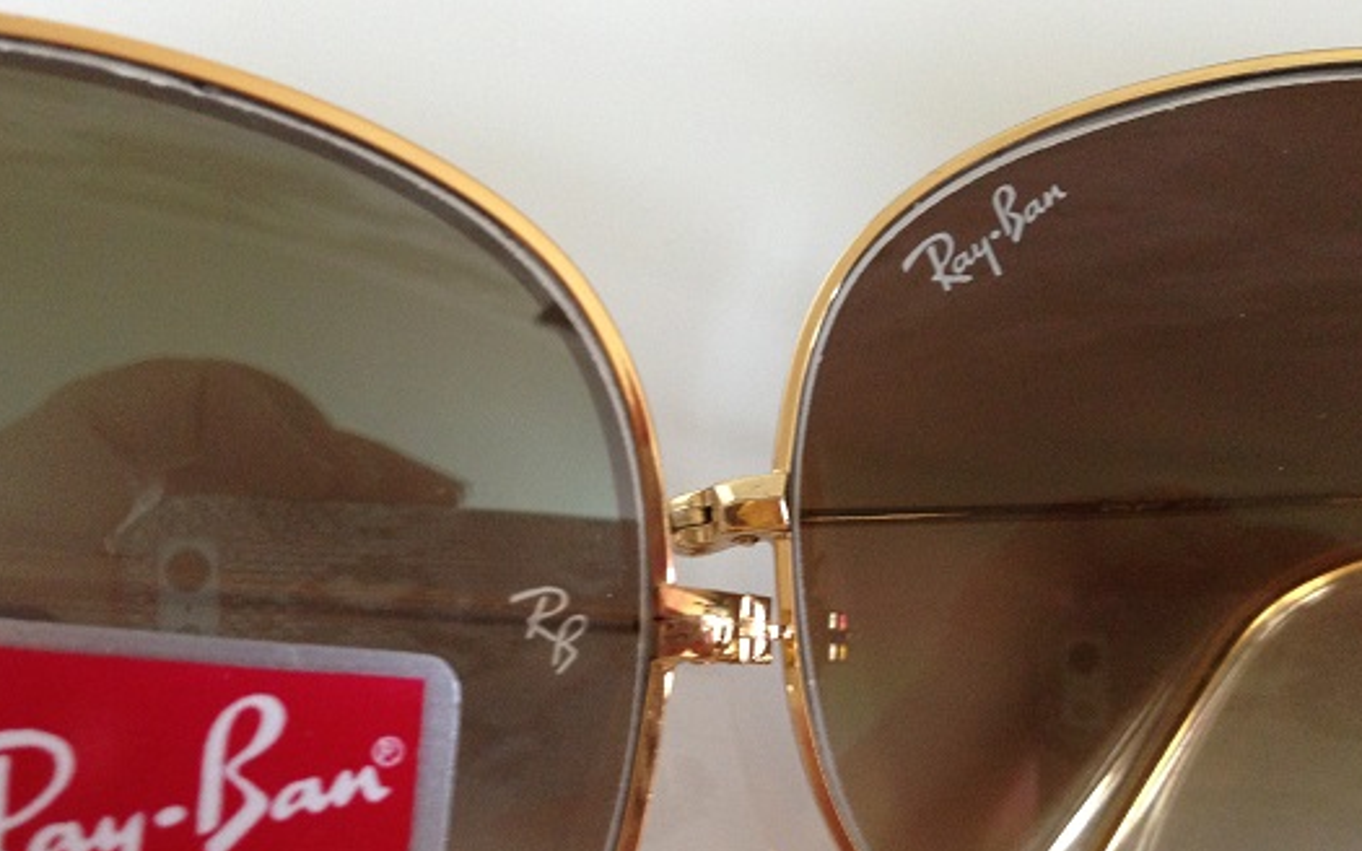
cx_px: 677
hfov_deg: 49.3
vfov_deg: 31.8
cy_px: 540
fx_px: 1485
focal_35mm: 40
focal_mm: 4.13
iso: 250
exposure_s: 1/20
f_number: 2.4
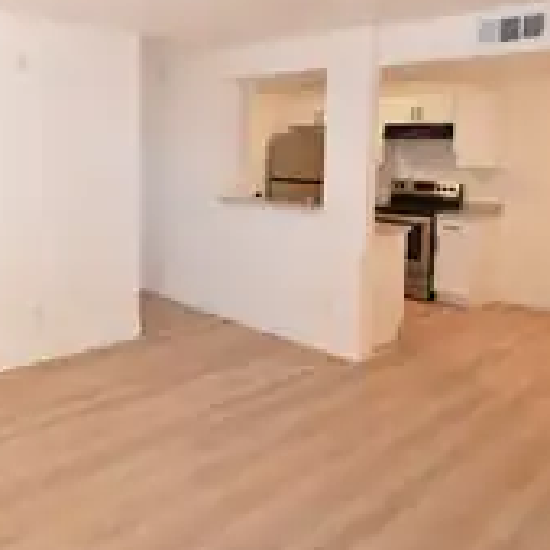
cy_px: 189
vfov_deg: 53.1
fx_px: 539
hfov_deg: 52.4
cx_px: 159
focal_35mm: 30
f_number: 5.6
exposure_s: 1/25
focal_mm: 10
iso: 400
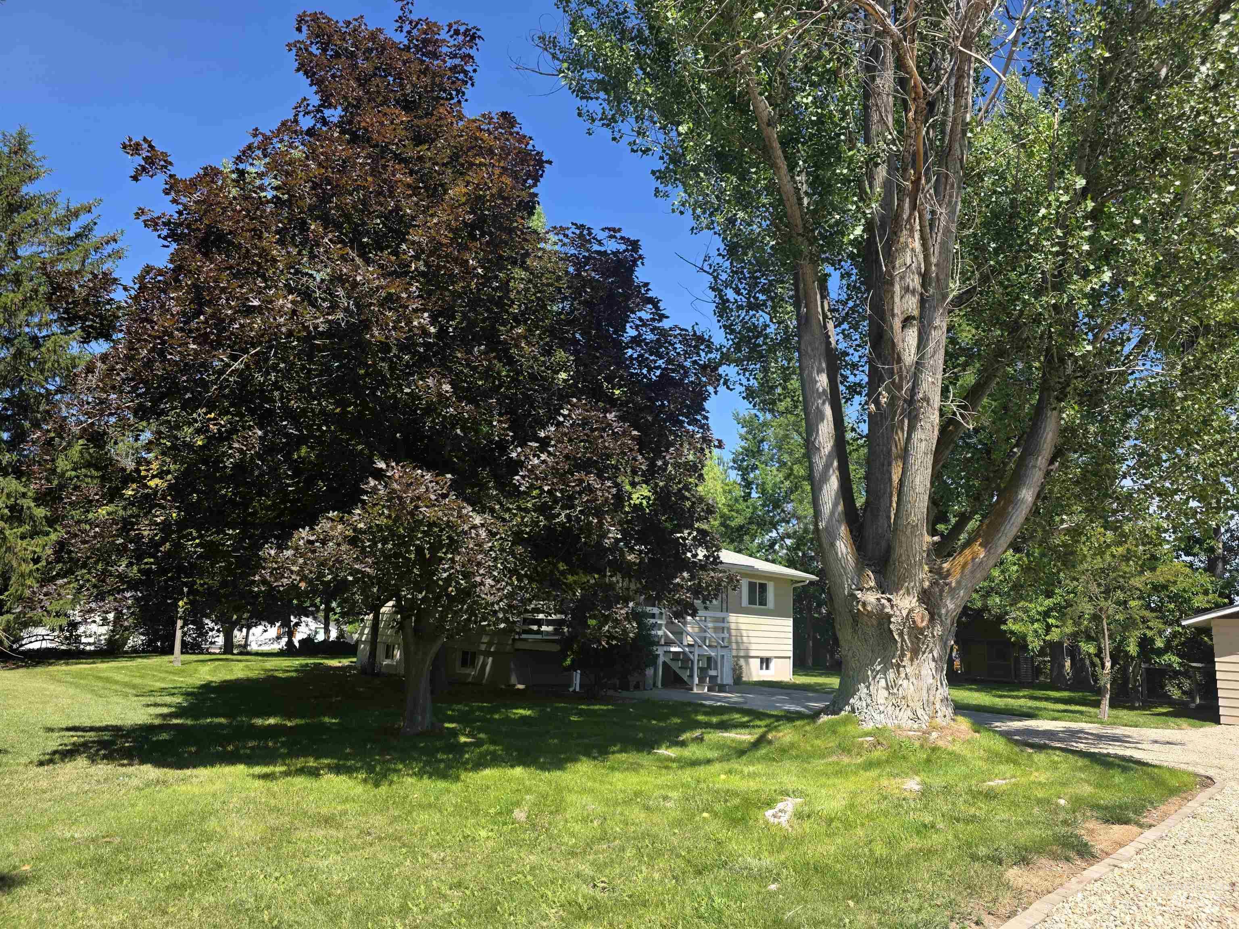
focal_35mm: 23
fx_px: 823
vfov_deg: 58.9
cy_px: 464
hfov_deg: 73.9
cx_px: 620
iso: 80
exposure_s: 1/2436
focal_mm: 6.3
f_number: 1.7
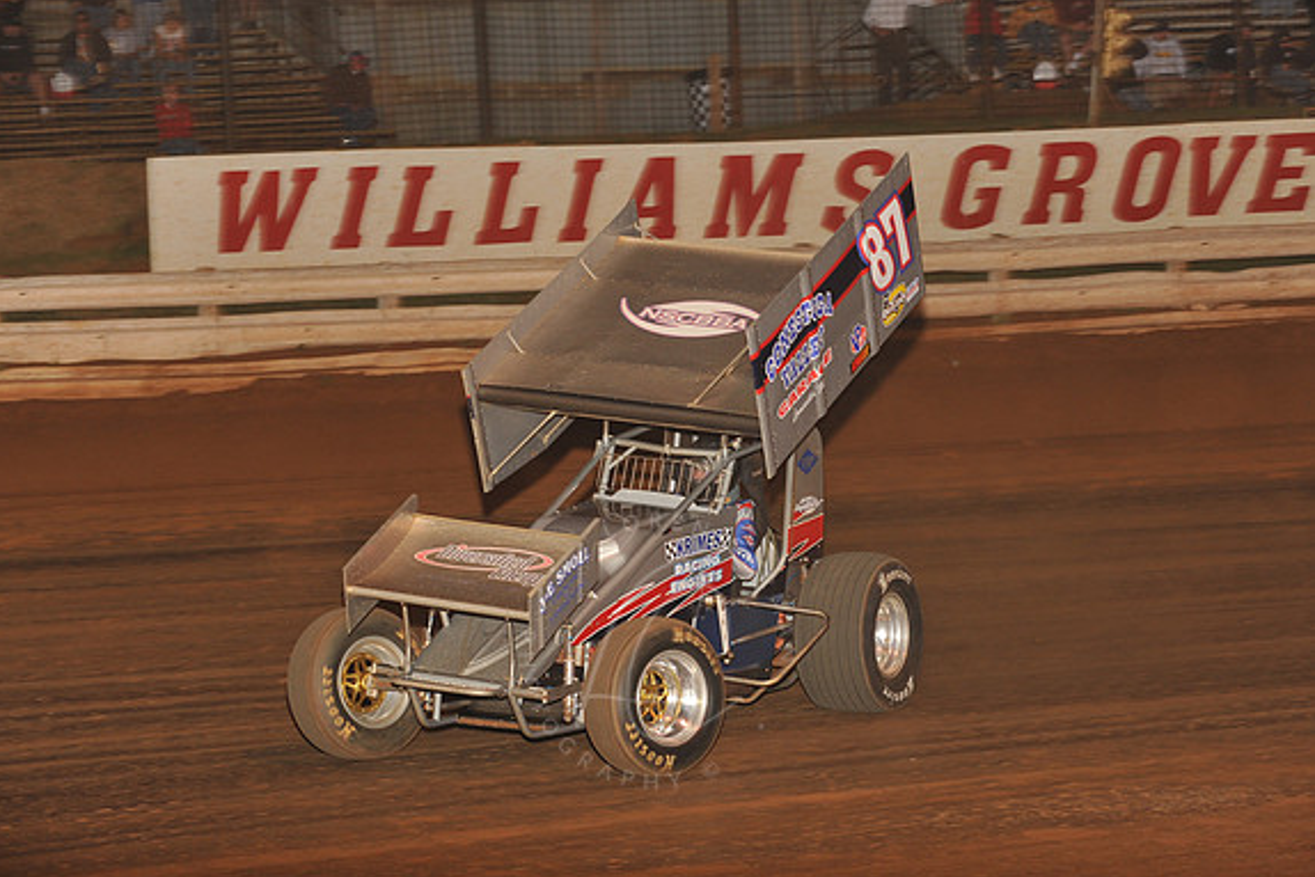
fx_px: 3873
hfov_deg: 19.3
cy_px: 440
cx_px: 655
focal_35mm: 106
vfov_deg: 12.9
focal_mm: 105
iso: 1000
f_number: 6.3
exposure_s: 1/320
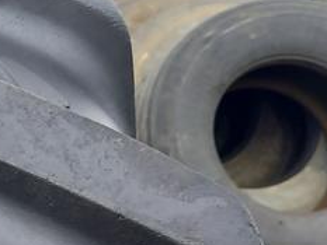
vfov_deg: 13.1
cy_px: 308
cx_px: -268
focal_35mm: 110
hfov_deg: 15.3
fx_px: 1040
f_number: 1.8
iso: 100
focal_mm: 4.65
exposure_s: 1/100
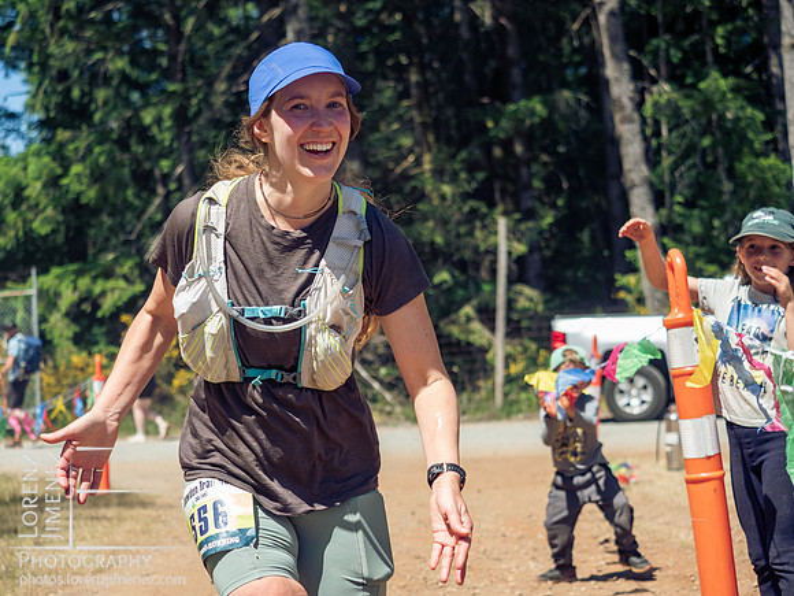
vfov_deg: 18.4
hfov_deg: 24.4
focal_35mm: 80
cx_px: 397
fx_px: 1835
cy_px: 298
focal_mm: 40
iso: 400
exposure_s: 1/2000
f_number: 2.8
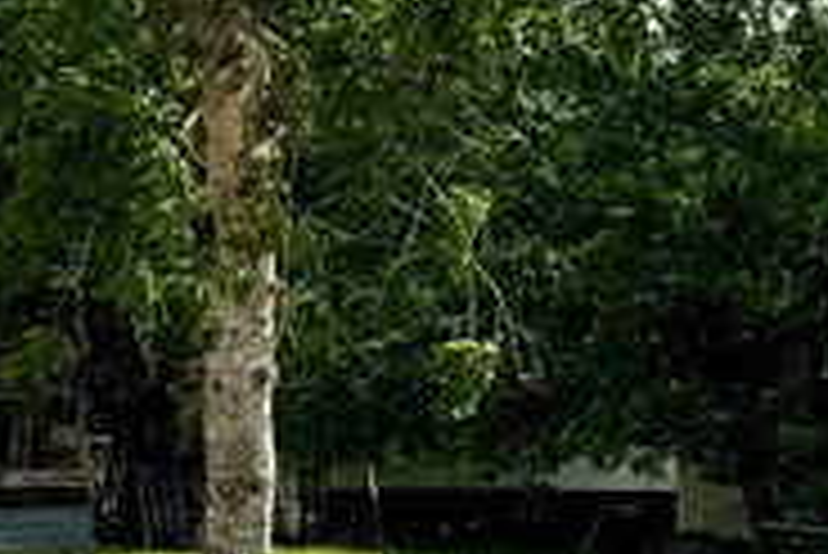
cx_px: -626
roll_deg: -0.7
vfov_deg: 9.9
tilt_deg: -0.9
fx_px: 3199
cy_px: 450
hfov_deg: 13.4
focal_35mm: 139
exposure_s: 1/4608
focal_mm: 6.76
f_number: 1.78
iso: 80
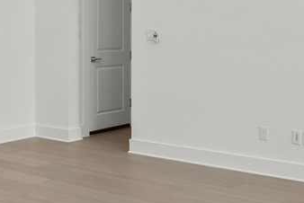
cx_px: 141
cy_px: 31
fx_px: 566
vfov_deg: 20.1
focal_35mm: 67
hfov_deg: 30.0
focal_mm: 14
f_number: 11
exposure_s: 1/13
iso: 400
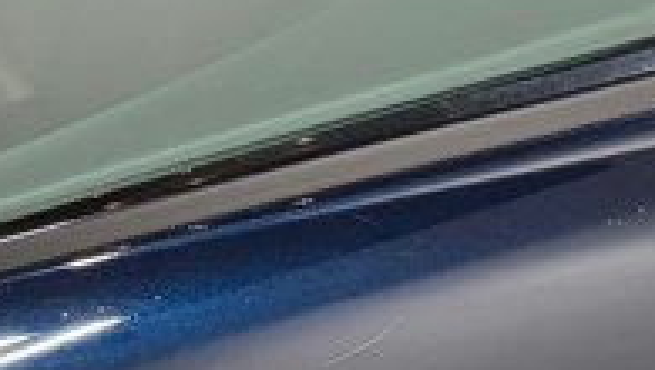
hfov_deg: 15.2
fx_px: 2381
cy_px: -259
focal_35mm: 137
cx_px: -74
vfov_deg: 8.6
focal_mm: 6.76
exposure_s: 1/120
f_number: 1.78
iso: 80
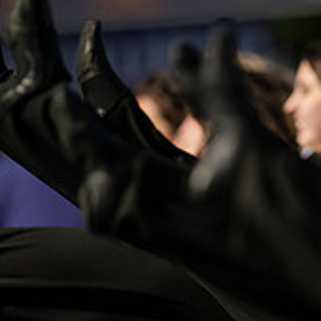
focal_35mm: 872
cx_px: 387
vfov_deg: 2.0
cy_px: 226
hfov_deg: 2.0
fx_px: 9148
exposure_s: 1/2000
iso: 125
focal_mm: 300
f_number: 3.5
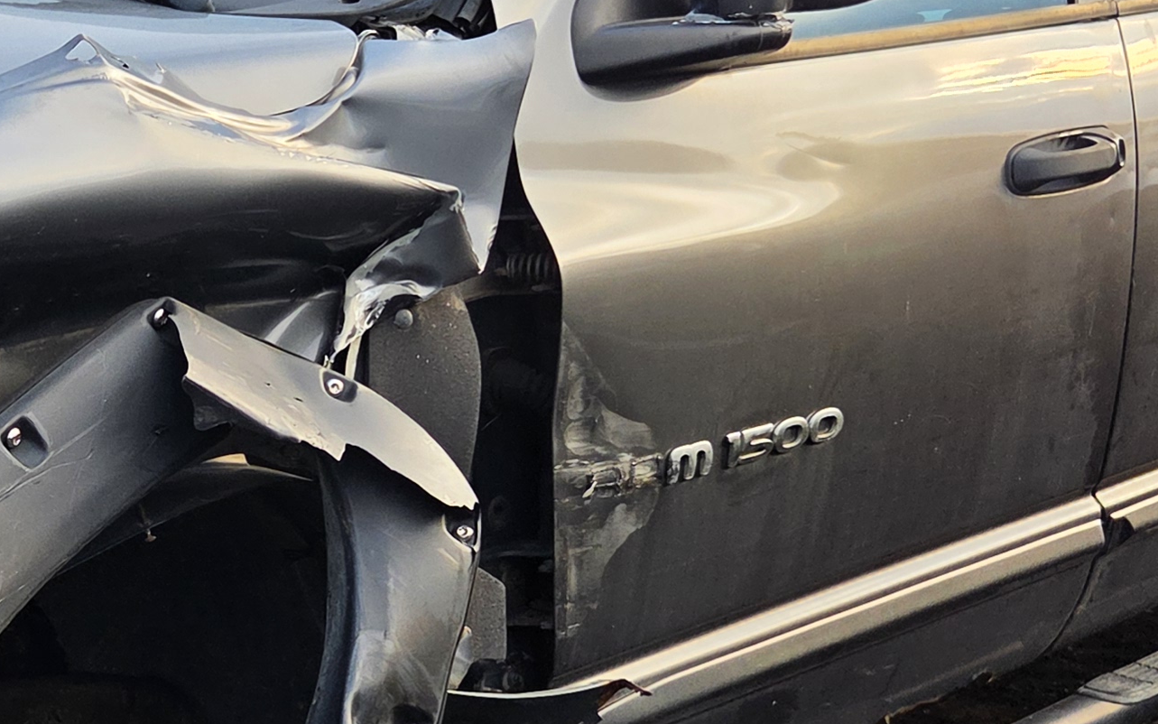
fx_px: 2399
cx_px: 135
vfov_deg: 17.1
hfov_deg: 26.3
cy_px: 480
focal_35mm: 76
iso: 80
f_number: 1.8
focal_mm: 5.4
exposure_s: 1/1142
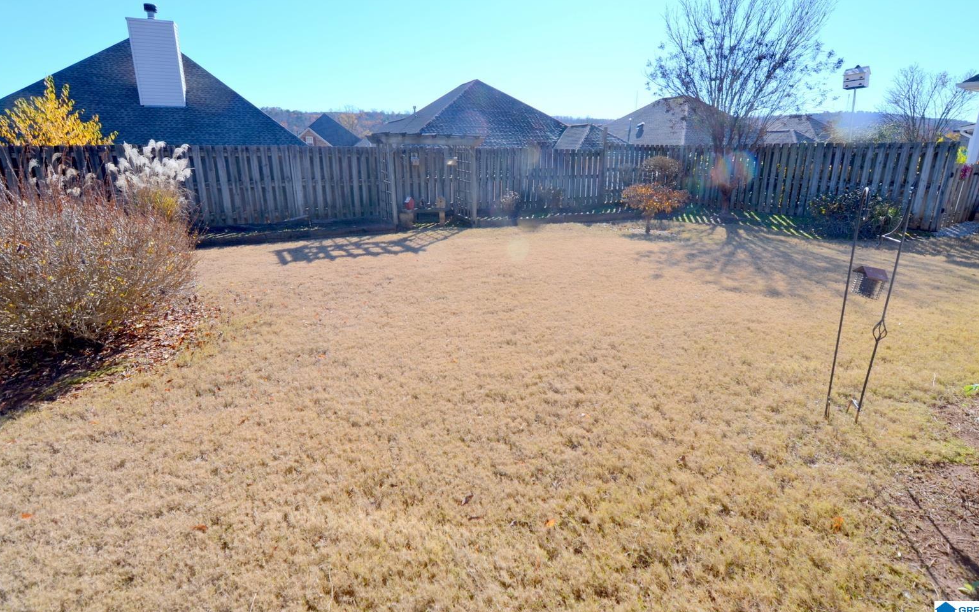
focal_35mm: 18
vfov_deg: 64.2
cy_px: 293
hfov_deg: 90.2
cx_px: 501
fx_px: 487
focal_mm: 11.5
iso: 125
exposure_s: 1/250
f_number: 8
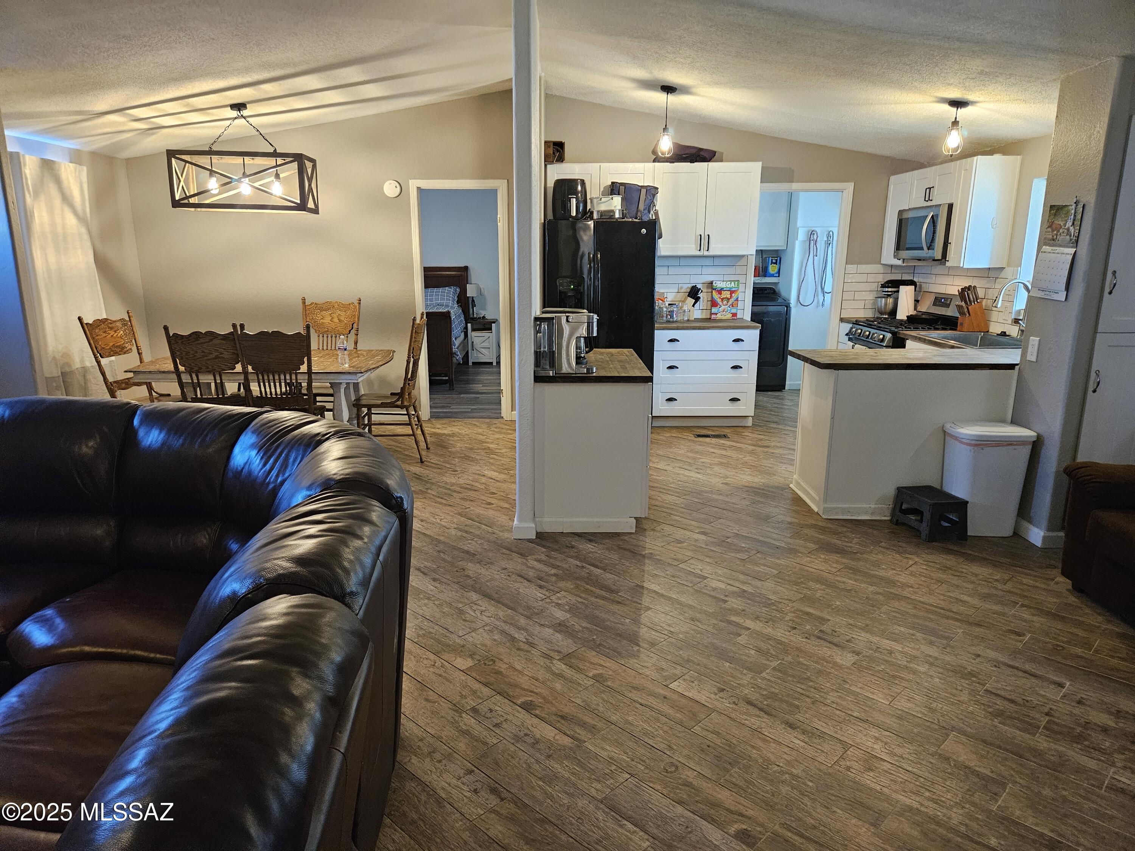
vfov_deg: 58.9
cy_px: 426
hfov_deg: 73.9
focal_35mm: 23
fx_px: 754
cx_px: 568
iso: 1000
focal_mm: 5.4
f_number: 1.8
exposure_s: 1/120
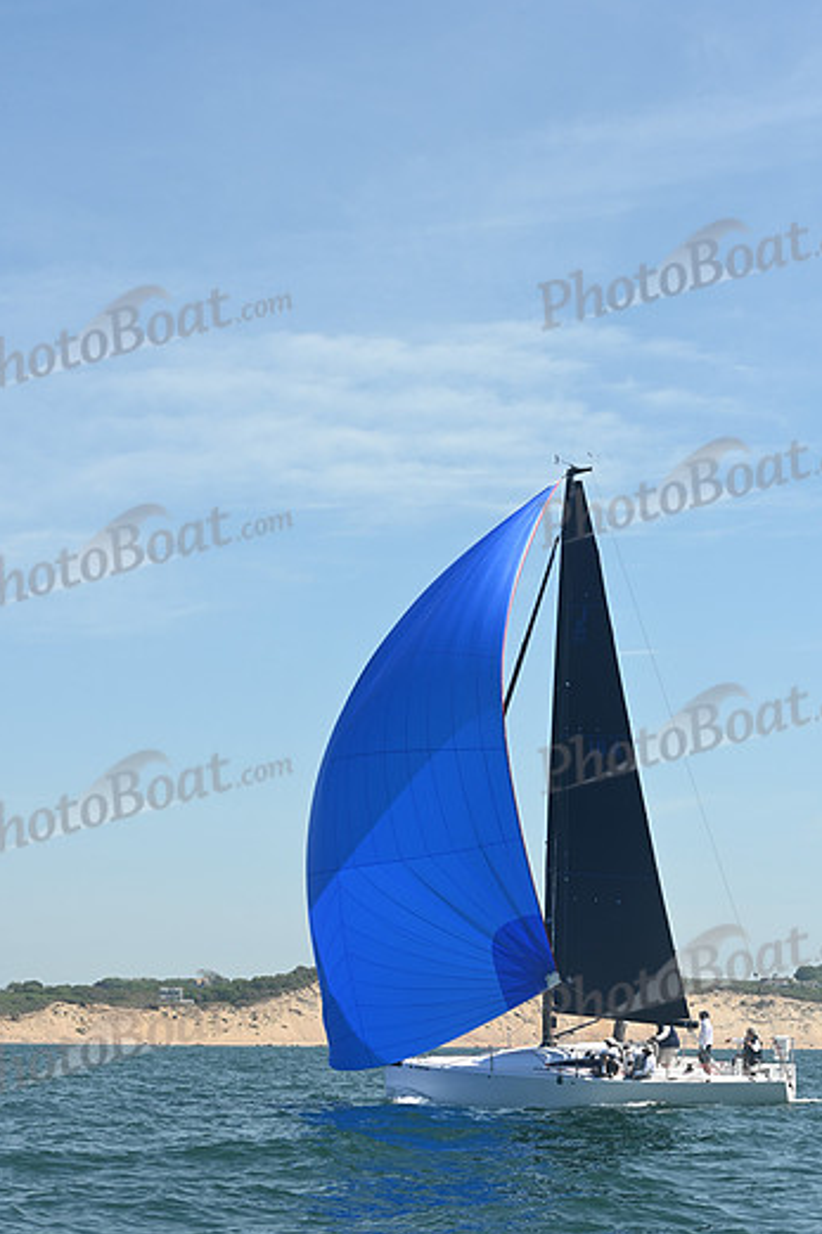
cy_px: 644
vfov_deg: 26.0
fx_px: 2673
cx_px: 416
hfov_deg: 17.5
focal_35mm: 78
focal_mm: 70
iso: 320
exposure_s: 1/1000
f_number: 7.1
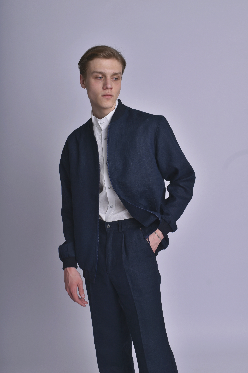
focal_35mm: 48
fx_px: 496
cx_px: 124
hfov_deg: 28.1
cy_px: 186
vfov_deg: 41.1
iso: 100
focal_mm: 32
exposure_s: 1/200
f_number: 10
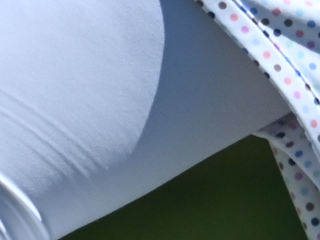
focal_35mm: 5116
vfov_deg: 0.3
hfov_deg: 0.4
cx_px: 1000
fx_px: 47294
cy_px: -392
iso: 450
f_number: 5.6
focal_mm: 400
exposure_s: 1/4000
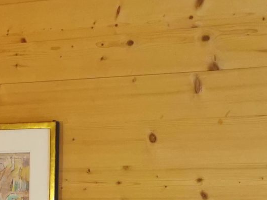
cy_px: 275
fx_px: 810
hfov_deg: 18.4
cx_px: 30
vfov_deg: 13.5
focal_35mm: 105
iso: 250
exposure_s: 1/60
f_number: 1.6
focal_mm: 5.56
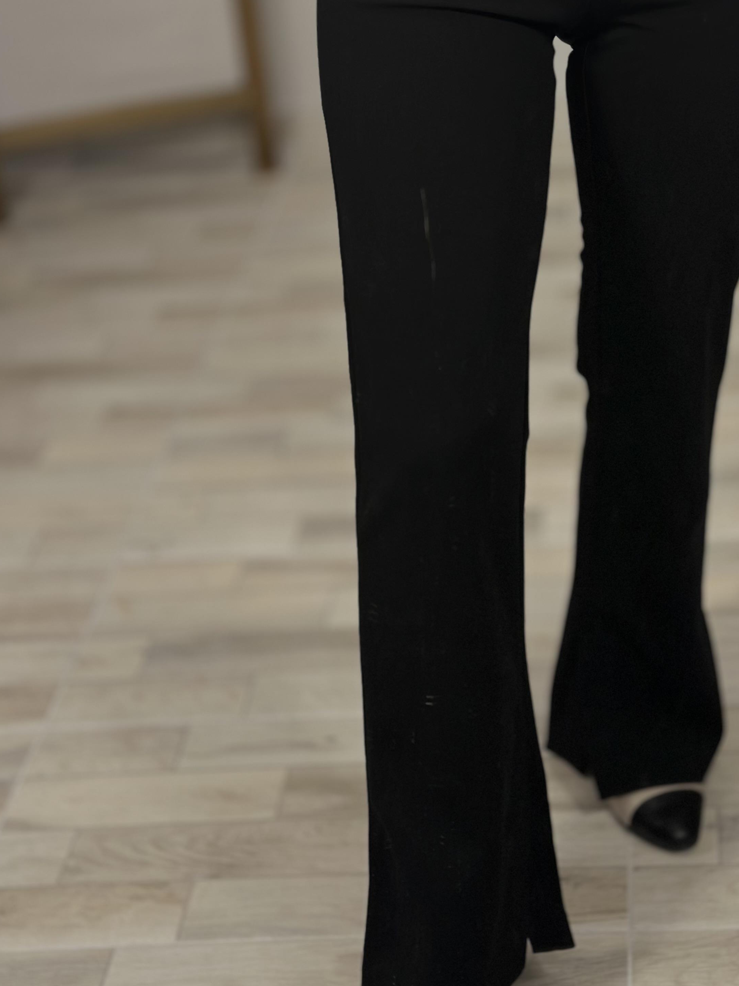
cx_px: 502
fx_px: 1908
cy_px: 358
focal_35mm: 67
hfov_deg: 21.8
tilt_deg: -47.5
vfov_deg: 28.8
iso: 80
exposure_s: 1/100
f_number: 1.78
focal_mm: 6.86
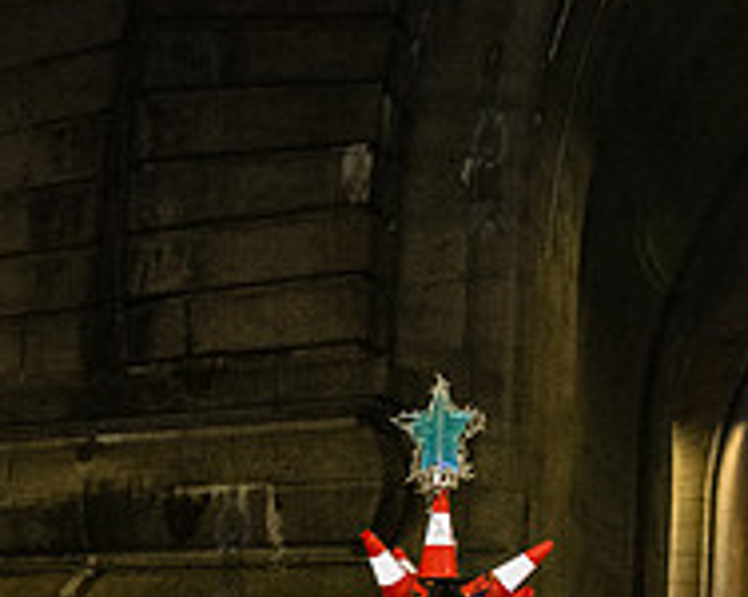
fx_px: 1681
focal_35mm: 76
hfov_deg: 21.5
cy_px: 743
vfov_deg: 18.9
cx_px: -342
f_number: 3.2
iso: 8000
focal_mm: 24
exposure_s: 1/200
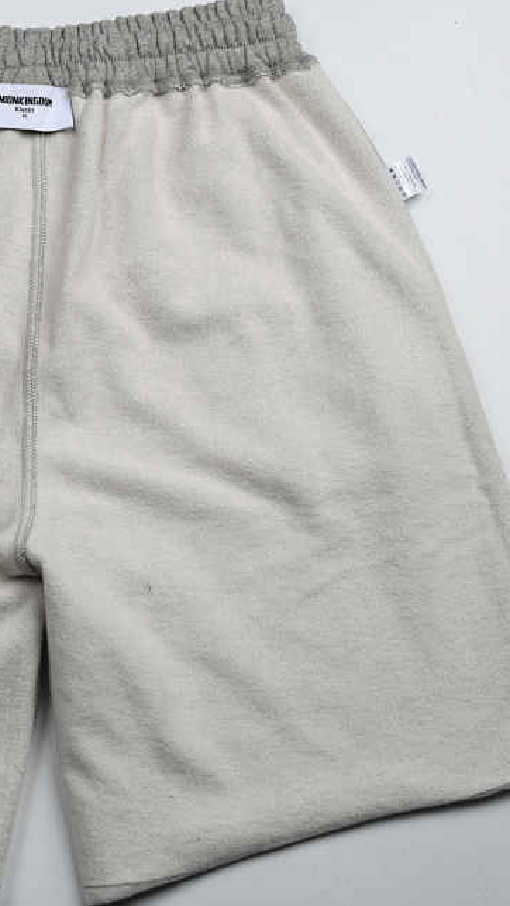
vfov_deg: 24.2
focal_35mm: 88
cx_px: 44
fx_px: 2114
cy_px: 448
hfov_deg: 13.6
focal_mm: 50
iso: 100
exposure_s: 1/100
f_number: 16
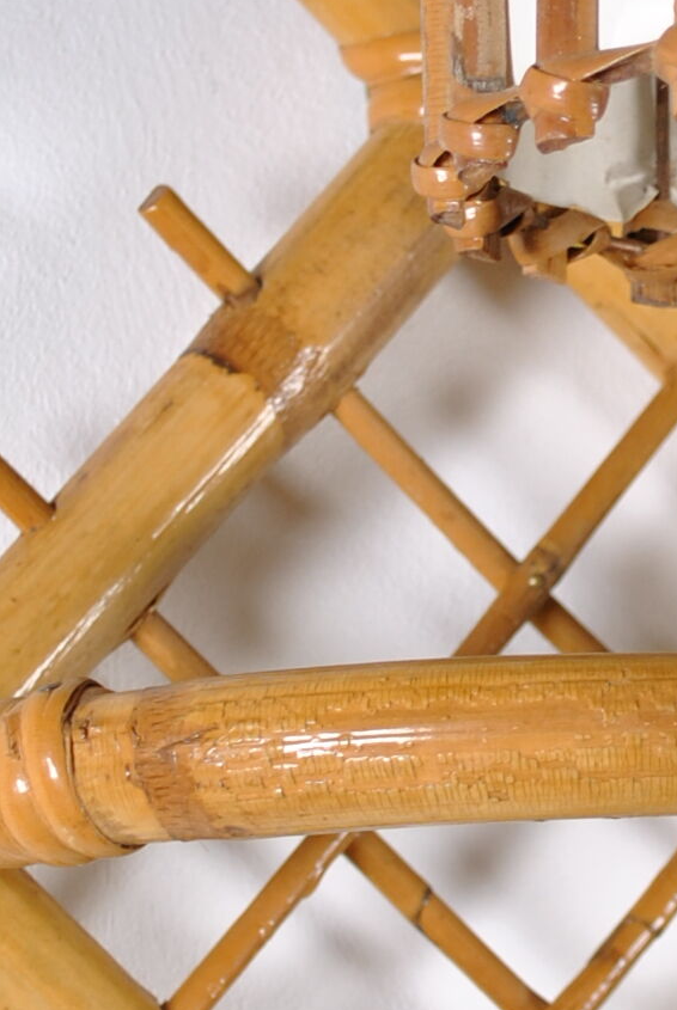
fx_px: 4639
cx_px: 745
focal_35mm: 165
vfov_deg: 12.4
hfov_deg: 8.3
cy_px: 614
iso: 100
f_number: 4
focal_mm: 24
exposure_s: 1/80
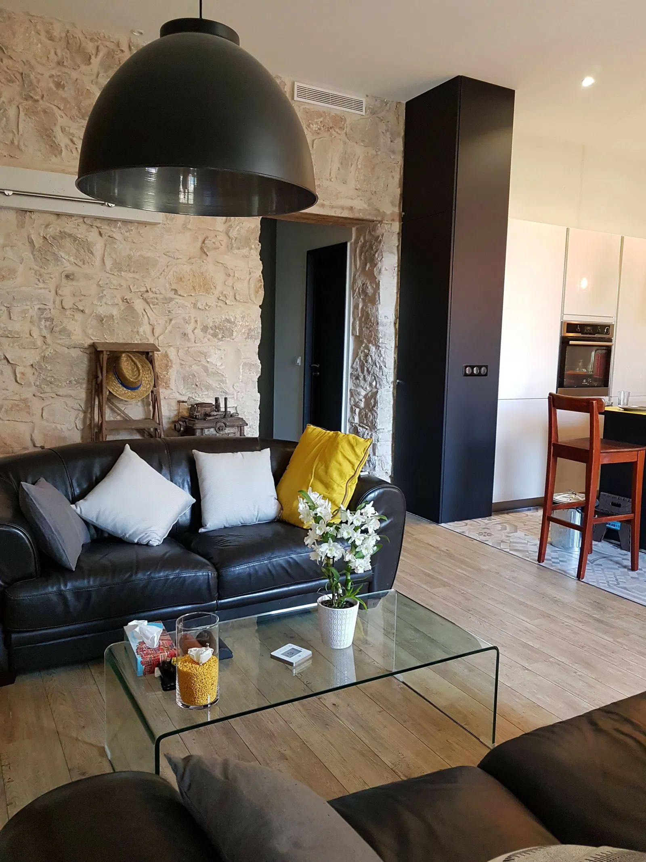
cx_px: 323
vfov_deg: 67.3
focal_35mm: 26
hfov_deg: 53.1
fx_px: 647
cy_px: 431
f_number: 1.7
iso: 160
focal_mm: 4.2
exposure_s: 1/33
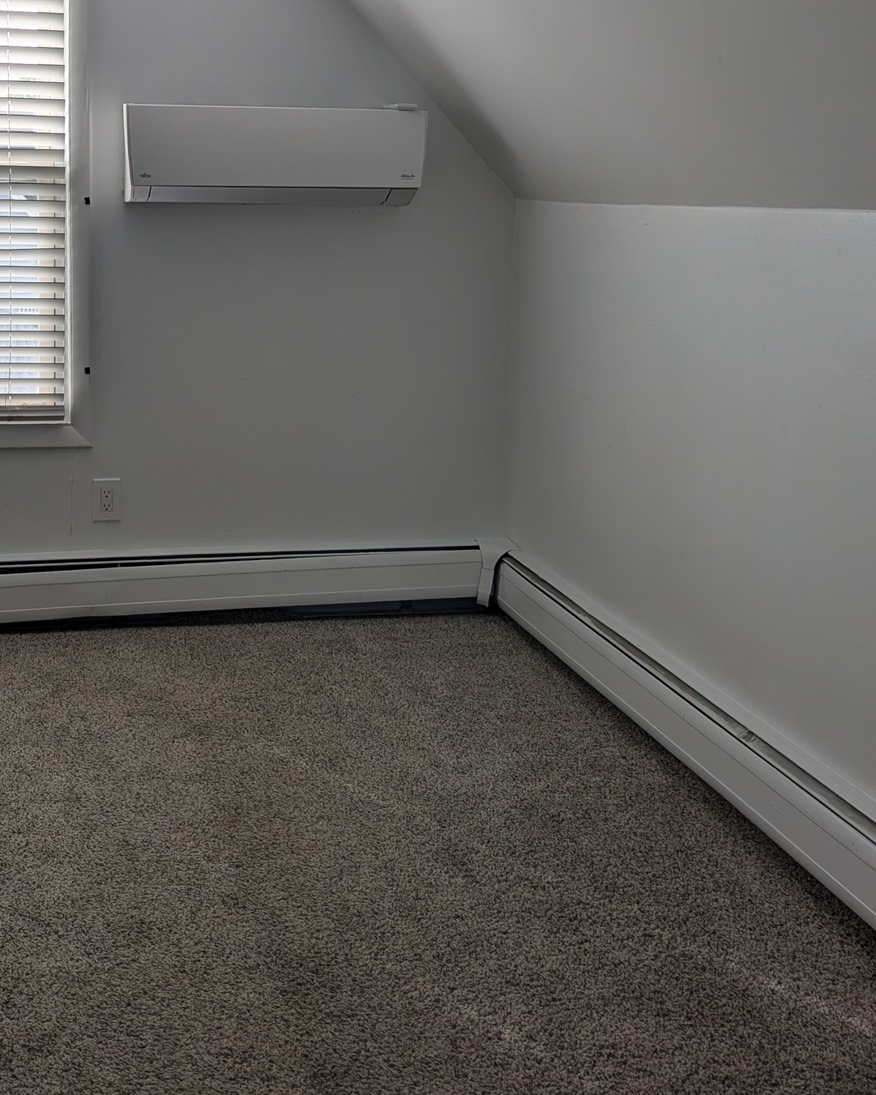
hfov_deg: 36.6
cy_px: 383
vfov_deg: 45.2
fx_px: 1296
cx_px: 242
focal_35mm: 40
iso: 53
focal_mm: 6.81
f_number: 1.85
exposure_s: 1/397
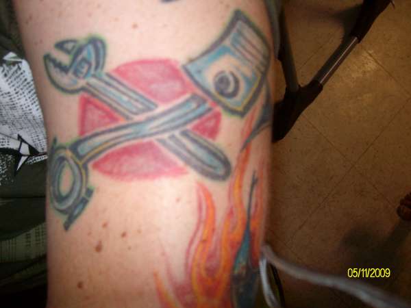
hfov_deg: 52.6
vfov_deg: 40.7
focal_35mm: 35
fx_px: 416
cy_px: 154
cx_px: 206
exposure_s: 1/40
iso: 200
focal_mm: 5.8
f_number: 2.8
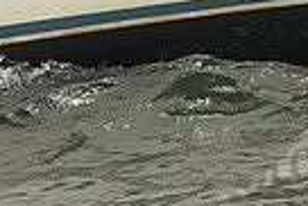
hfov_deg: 5.8
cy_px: -228
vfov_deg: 3.9
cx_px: 611
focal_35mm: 349
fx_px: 2989
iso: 320
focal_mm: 82
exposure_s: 1/1250
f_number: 11
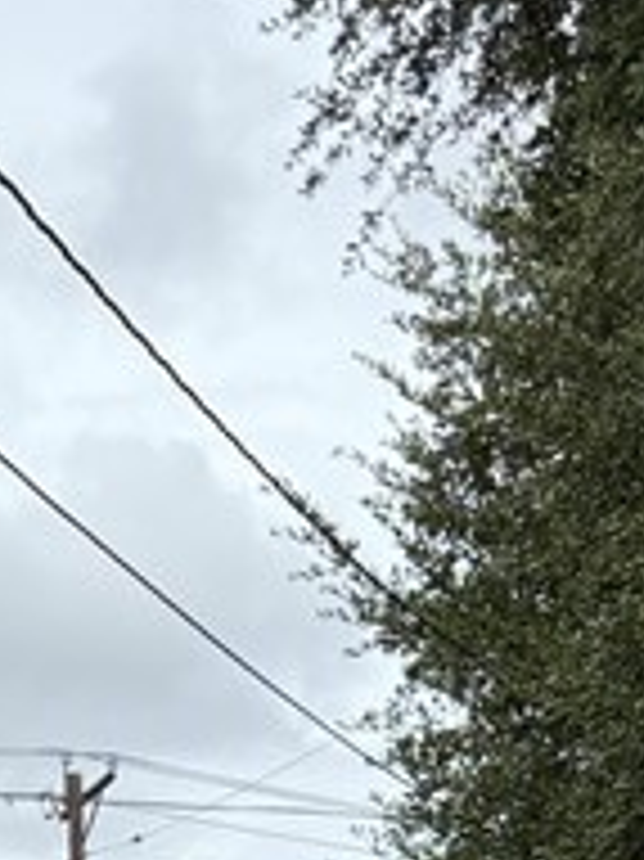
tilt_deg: -8.6
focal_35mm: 129
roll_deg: -2.0
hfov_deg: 11.4
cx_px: 117
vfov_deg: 12.4
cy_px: 1995
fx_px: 3203
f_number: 1.78
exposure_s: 1/5319
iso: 100
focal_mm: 6.76
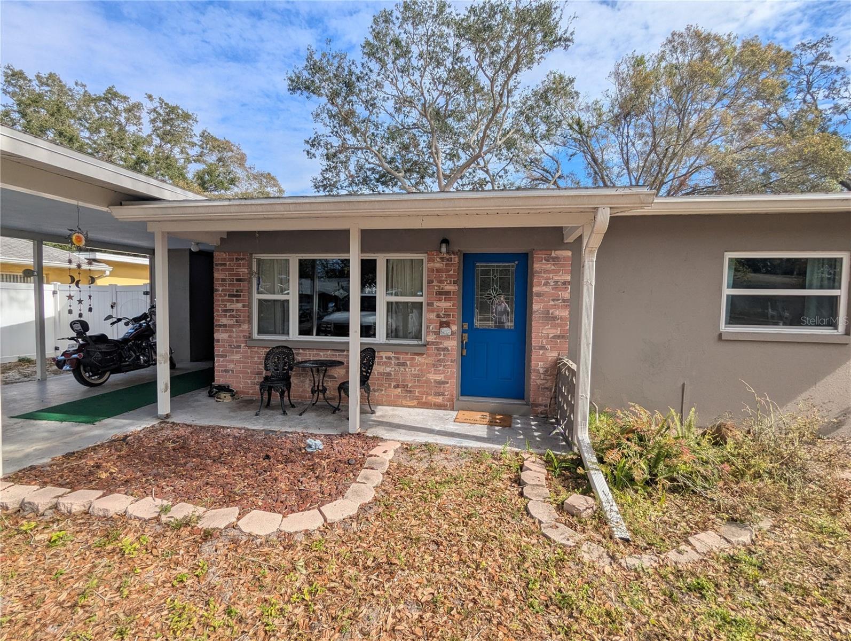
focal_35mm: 16
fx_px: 394
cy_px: 320
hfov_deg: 94.4
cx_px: 426
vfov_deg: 78.2
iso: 43
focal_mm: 2.35
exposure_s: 1/1134
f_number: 2.2
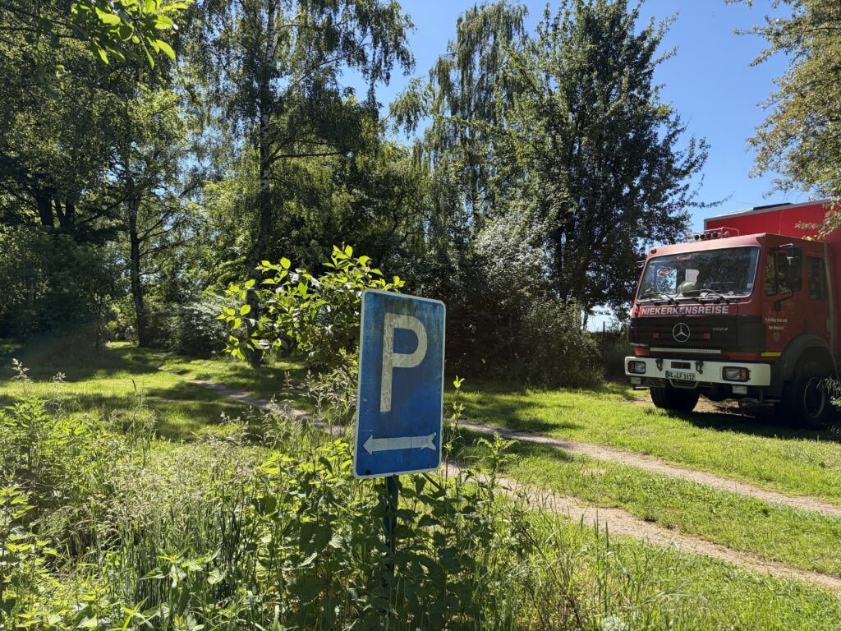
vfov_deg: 53.1
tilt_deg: +3.5
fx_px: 632
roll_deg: -0.9
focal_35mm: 26
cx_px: 420
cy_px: 316
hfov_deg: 67.3
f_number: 1.6
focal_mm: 5.96
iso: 50
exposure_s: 1/1484
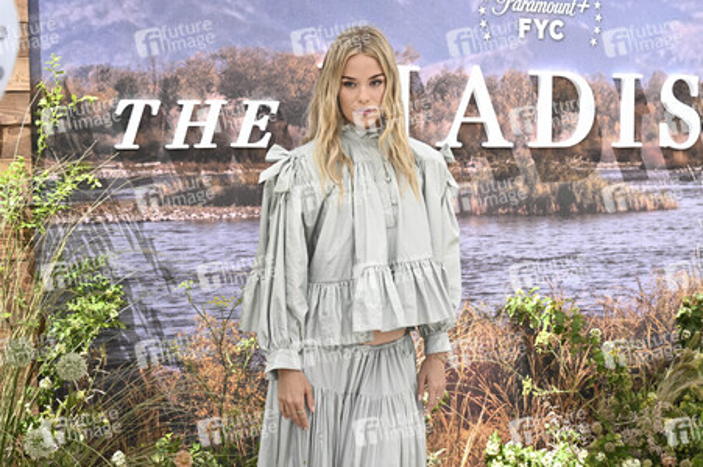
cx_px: 352
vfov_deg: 29.2
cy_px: 234
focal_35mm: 46
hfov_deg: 42.8
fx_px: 898
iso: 250
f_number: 7.1
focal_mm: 46
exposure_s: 1/320
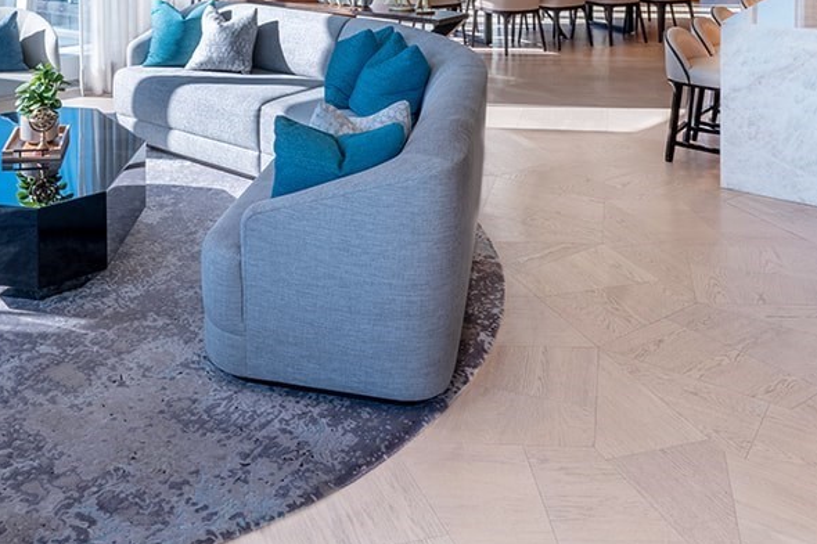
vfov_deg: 30.0
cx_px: 262
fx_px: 862
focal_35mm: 38
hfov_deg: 49.7
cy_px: -105
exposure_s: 1/500
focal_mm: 14
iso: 200
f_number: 13
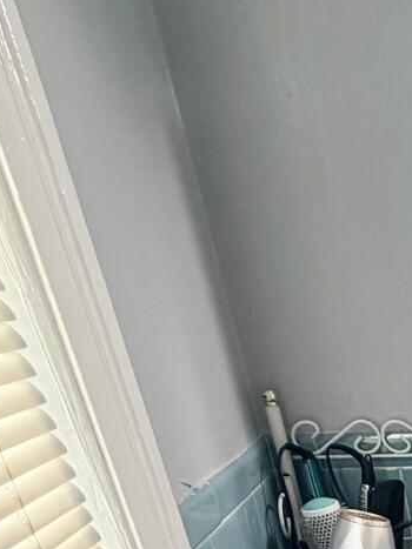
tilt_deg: -34.1
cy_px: 852
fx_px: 953
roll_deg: -1.8
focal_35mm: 60
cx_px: 772
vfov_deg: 24.2
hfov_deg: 18.3
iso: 320
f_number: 2.2
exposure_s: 1/120
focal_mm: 2.22
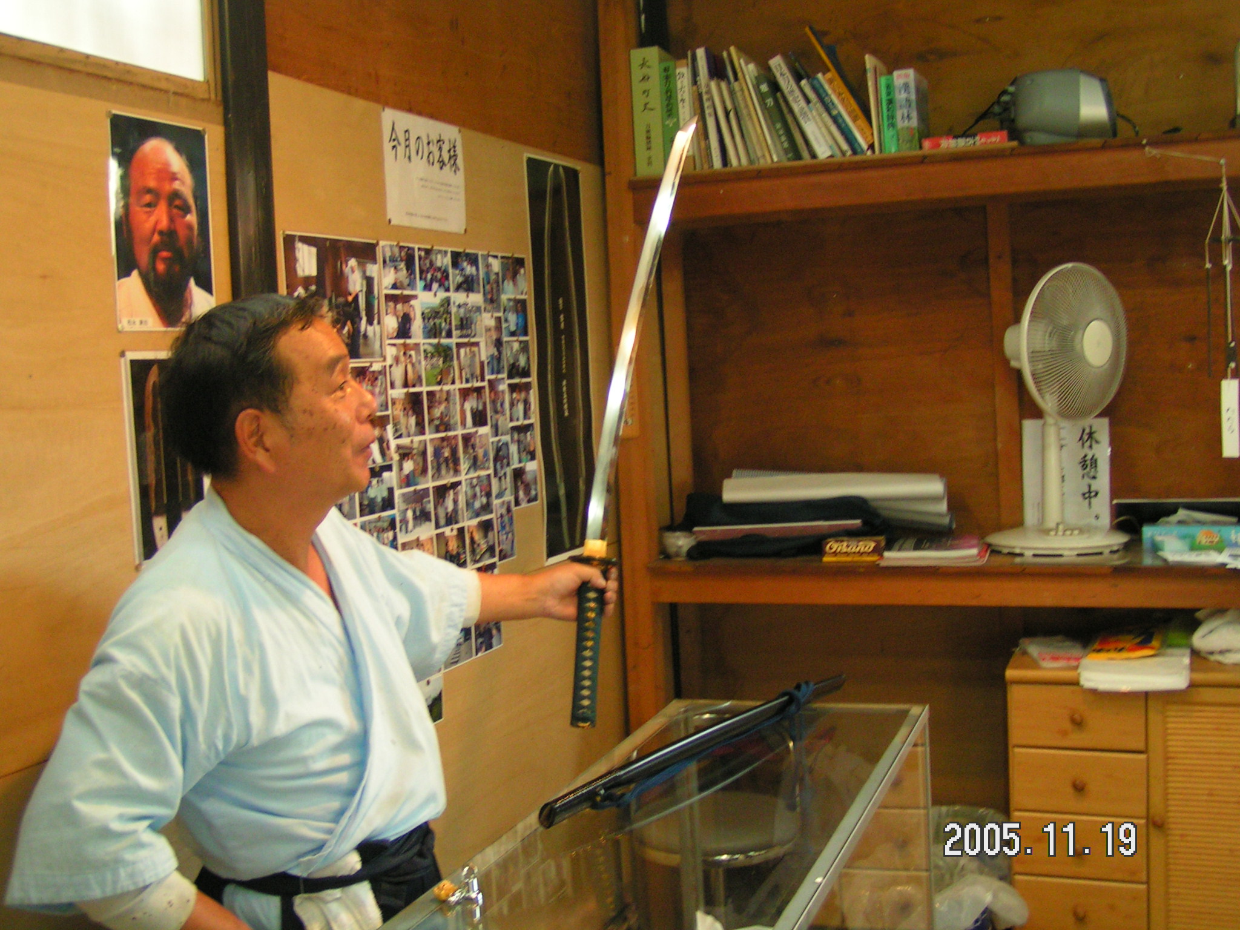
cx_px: 620
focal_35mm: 38
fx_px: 1361
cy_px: 465
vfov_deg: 37.7
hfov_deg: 49.0
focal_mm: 5.8
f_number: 2.8
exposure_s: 1/30
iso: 200
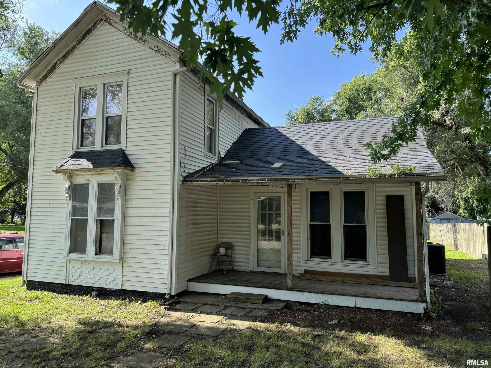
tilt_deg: +4.4
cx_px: 246
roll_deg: -0.6
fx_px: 340
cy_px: 184
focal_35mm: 24
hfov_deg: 71.6
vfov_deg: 56.8
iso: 80
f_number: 1.78
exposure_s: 1/1026
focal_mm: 6.76
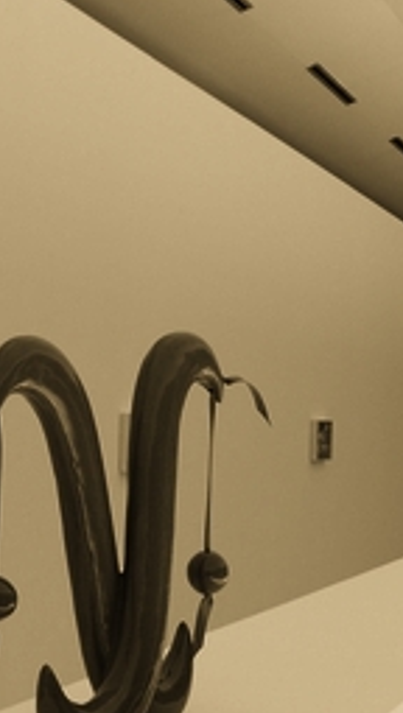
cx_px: 104
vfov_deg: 34.2
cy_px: 415
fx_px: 1155
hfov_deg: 19.7
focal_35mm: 61
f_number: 2.7
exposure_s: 1/200
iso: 80
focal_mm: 4
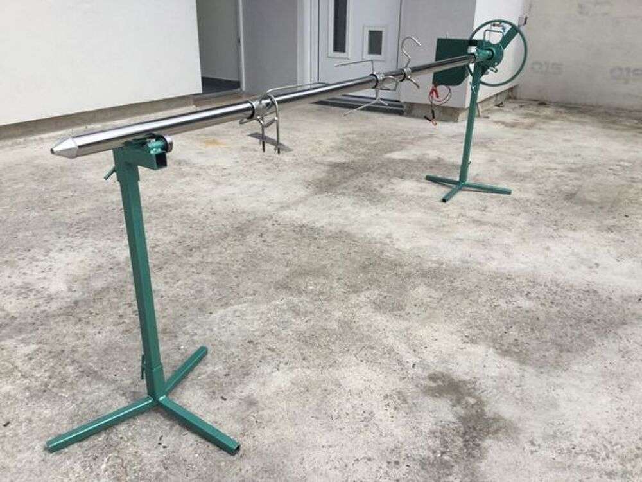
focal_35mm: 31
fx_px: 575
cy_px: 241
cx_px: 321
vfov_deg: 45.4
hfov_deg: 58.4
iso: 25
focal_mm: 3.3
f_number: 2.4
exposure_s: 1/1404
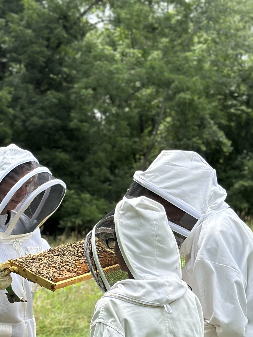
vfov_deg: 21.7
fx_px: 867
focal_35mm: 89
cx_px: 76
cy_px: 270
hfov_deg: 16.5
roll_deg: +0.9
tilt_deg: -5.6
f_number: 1.78
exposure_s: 1/2160
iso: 80
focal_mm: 6.86
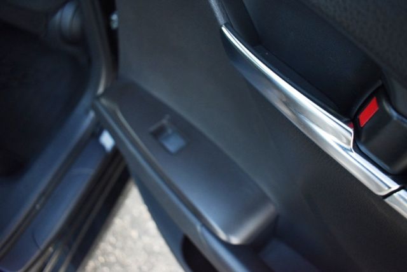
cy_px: 136
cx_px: 204
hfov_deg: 67.4
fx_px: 305
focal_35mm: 27
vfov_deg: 48.0
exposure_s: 1/125
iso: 1000
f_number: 3.5
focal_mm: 18
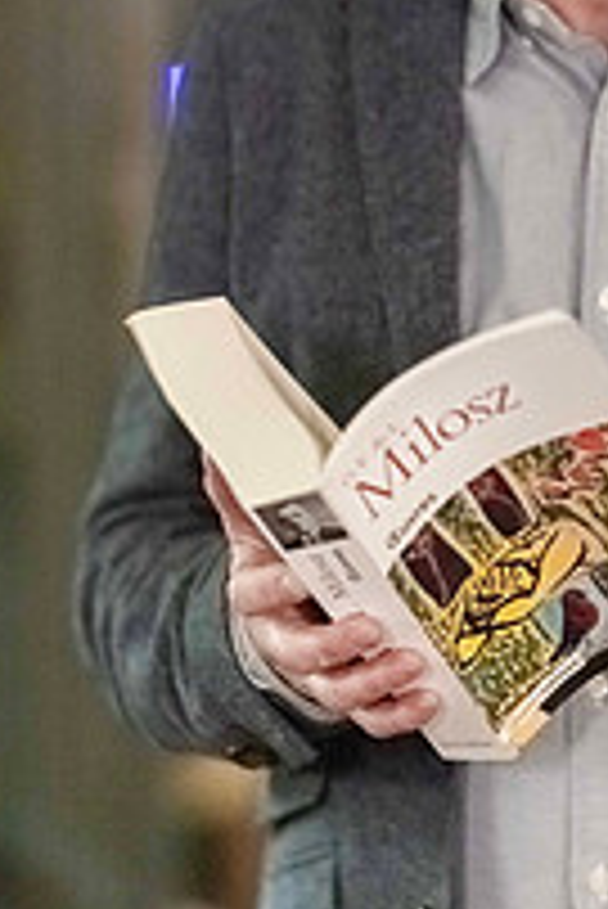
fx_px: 5917
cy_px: 144
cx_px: 644
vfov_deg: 8.8
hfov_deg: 5.9
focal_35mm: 234
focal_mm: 105
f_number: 1.4
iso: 8000
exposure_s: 1/250
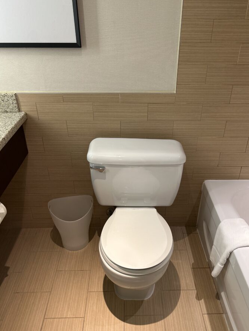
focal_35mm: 30
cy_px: 184
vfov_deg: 59.8
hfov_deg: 46.8
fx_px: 288
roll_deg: -1.0
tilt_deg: -32.8
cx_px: 138
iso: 125
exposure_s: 1/120
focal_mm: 5.7
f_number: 1.5
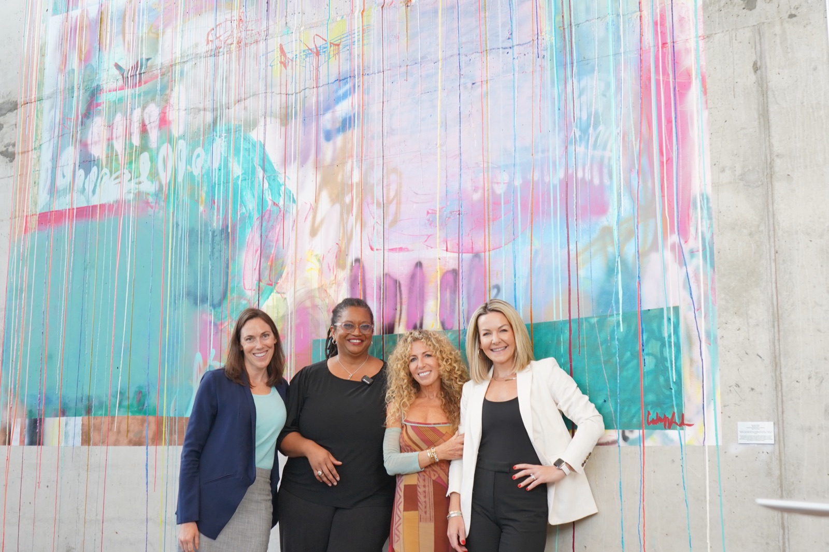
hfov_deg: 43.6
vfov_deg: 29.9
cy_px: 276
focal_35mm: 45
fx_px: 1036
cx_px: 414
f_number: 5.6
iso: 500
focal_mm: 30
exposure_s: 1/80
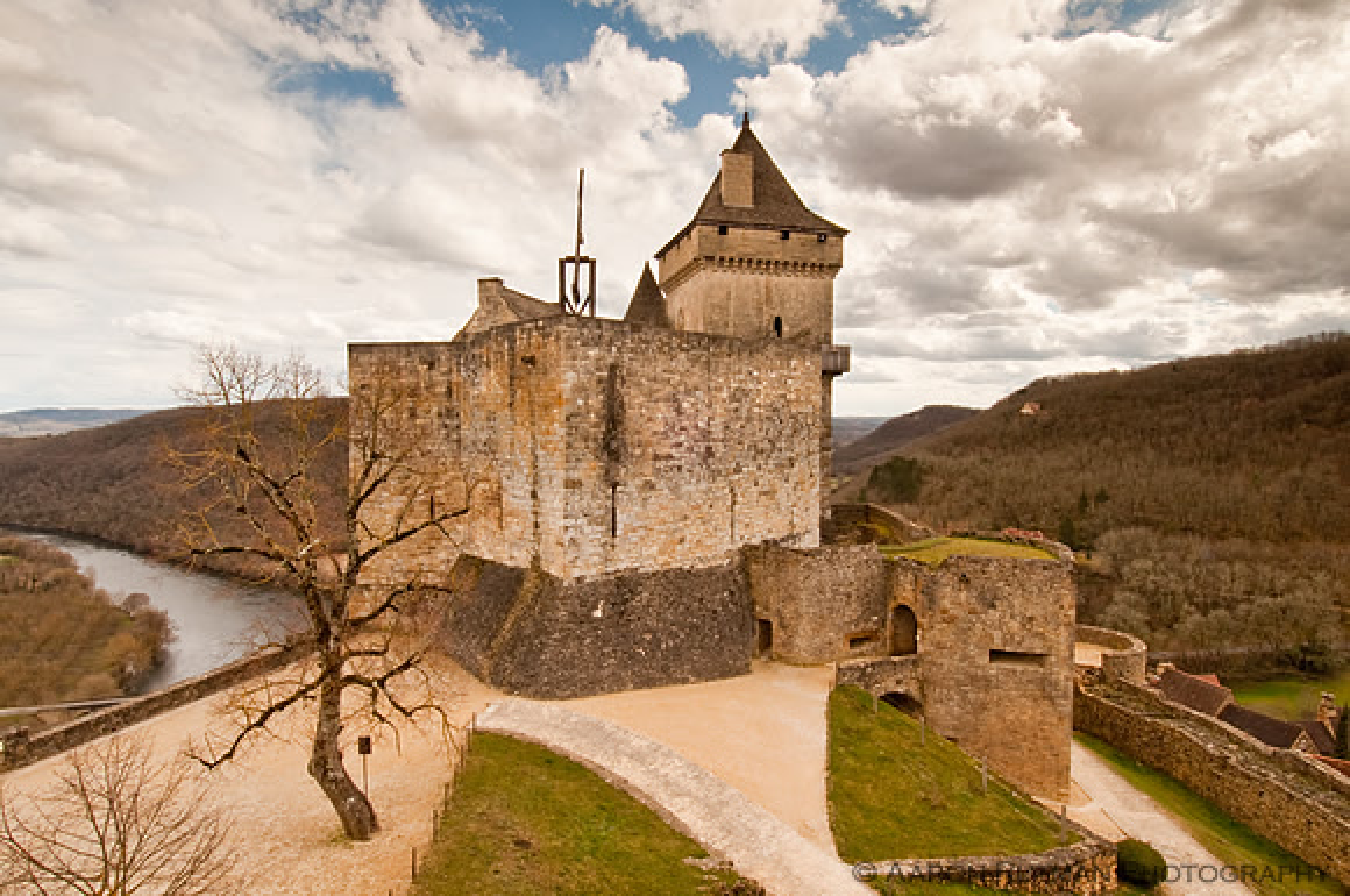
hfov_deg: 90.1
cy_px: 448
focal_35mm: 18
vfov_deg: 67.2
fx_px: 674
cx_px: 675
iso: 200
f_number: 22
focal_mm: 12
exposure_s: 1/30
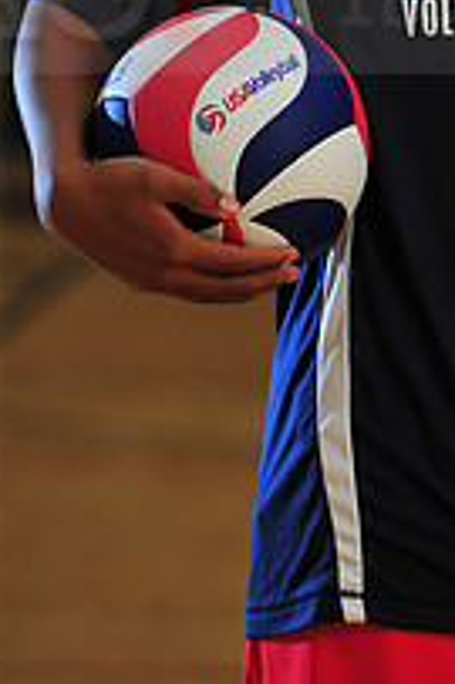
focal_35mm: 415
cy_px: -34
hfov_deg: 3.3
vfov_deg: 5.0
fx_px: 7881
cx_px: 519
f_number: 4
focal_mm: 145
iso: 400
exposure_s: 1/125
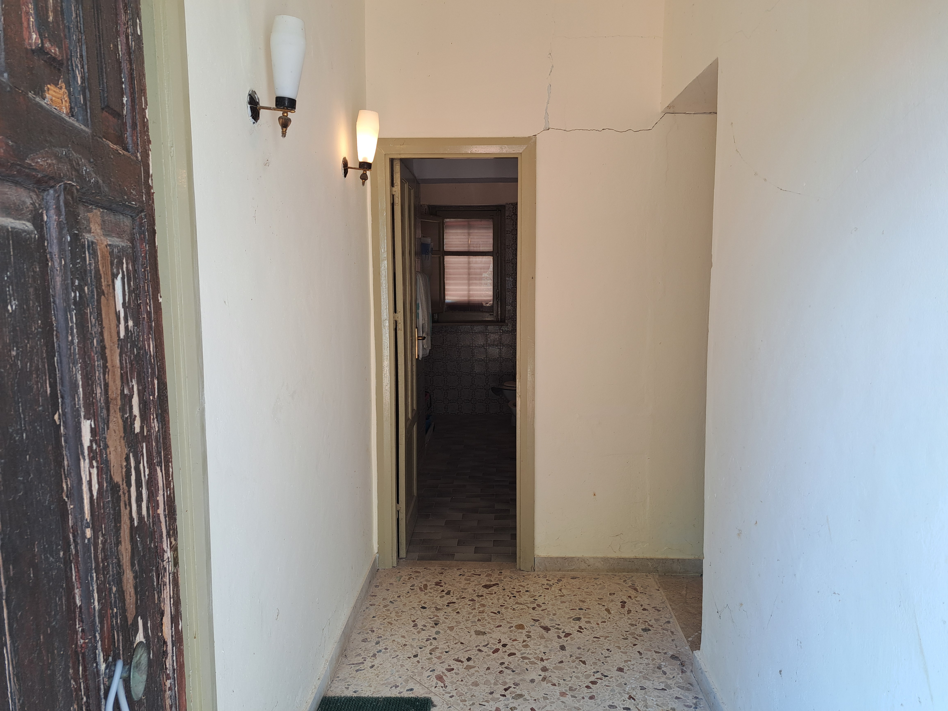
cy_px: 356
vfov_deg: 56.8
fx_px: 657
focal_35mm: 24
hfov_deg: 71.6
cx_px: 474
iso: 50
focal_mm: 5.23
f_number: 1.8
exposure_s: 1/50
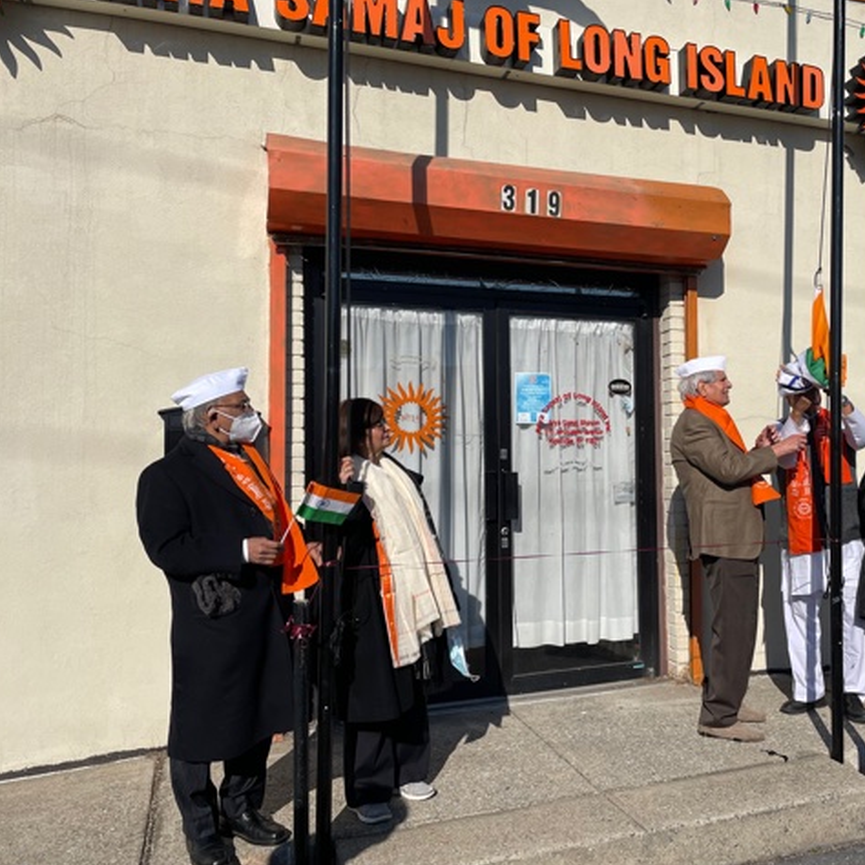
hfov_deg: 51.6
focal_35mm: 31
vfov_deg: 52.5
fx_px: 876
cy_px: 434
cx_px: 577
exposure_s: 1/7813
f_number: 1.6
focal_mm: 4.2
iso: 32
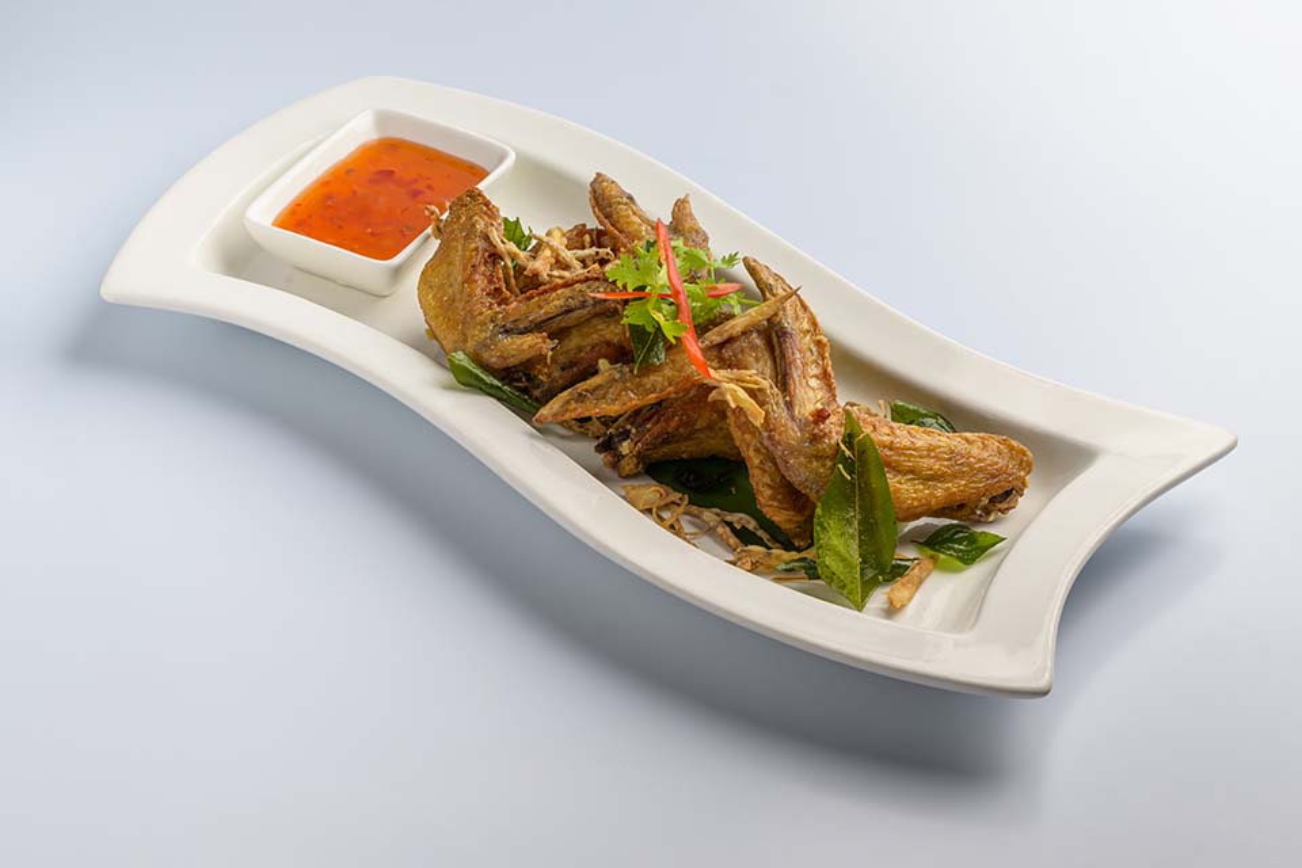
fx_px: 3074
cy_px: 434
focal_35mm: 85
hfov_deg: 23.9
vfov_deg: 16.1
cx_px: 651
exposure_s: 1/200
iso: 80
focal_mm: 85
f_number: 8.5
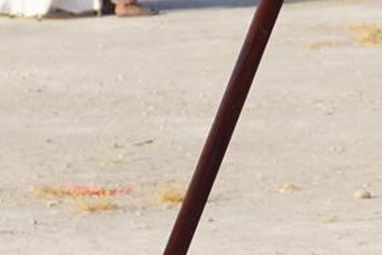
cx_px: 498
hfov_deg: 6.7
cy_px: 209
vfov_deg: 4.5
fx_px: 3239
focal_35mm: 305
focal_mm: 33
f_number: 5.6
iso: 100
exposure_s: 1/350
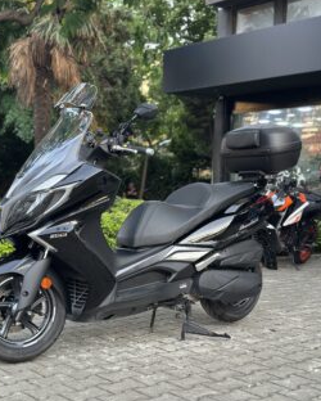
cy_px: 224
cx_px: 143
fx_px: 664
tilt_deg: -2.8
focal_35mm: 56
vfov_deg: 33.5
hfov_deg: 27.1
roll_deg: -1.4
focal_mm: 6.86
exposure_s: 1/138
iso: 125
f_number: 1.78
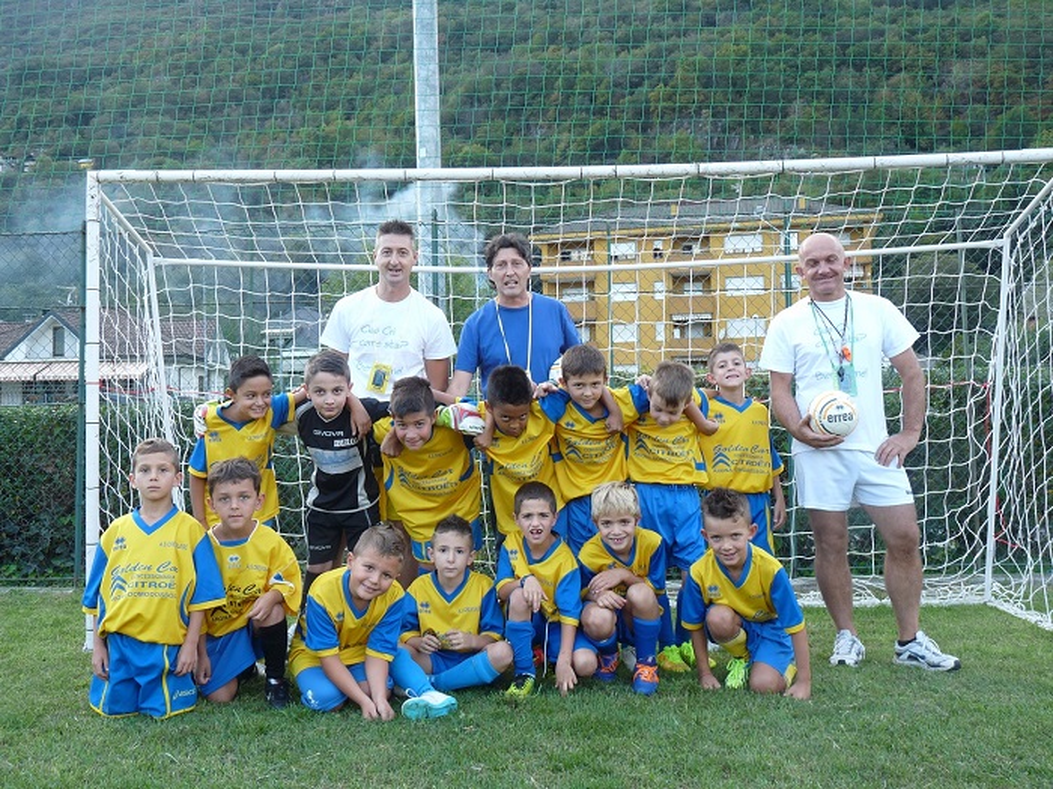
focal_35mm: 35
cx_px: 526
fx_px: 1065
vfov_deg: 40.7
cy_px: 394
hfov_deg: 52.6
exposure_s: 1/60
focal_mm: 6.2
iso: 100
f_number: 3
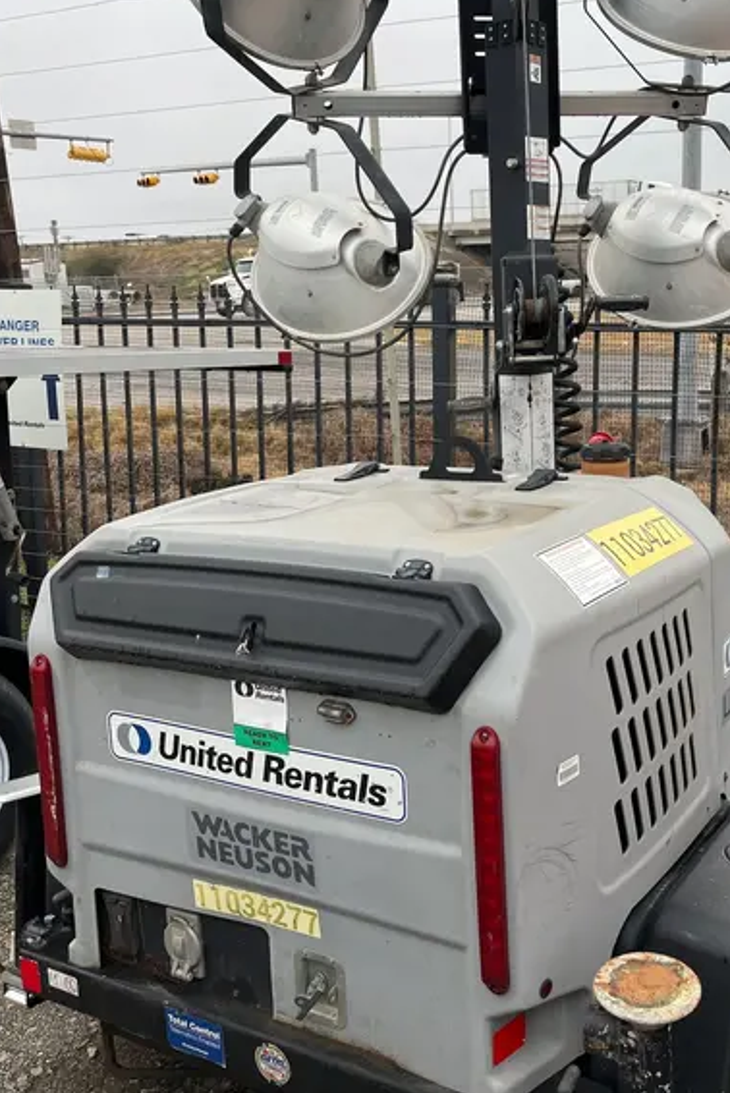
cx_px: 491
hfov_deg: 37.5
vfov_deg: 54.2
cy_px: 464
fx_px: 1063
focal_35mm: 35
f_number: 1.6
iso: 50
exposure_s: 1/583
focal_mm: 5.1
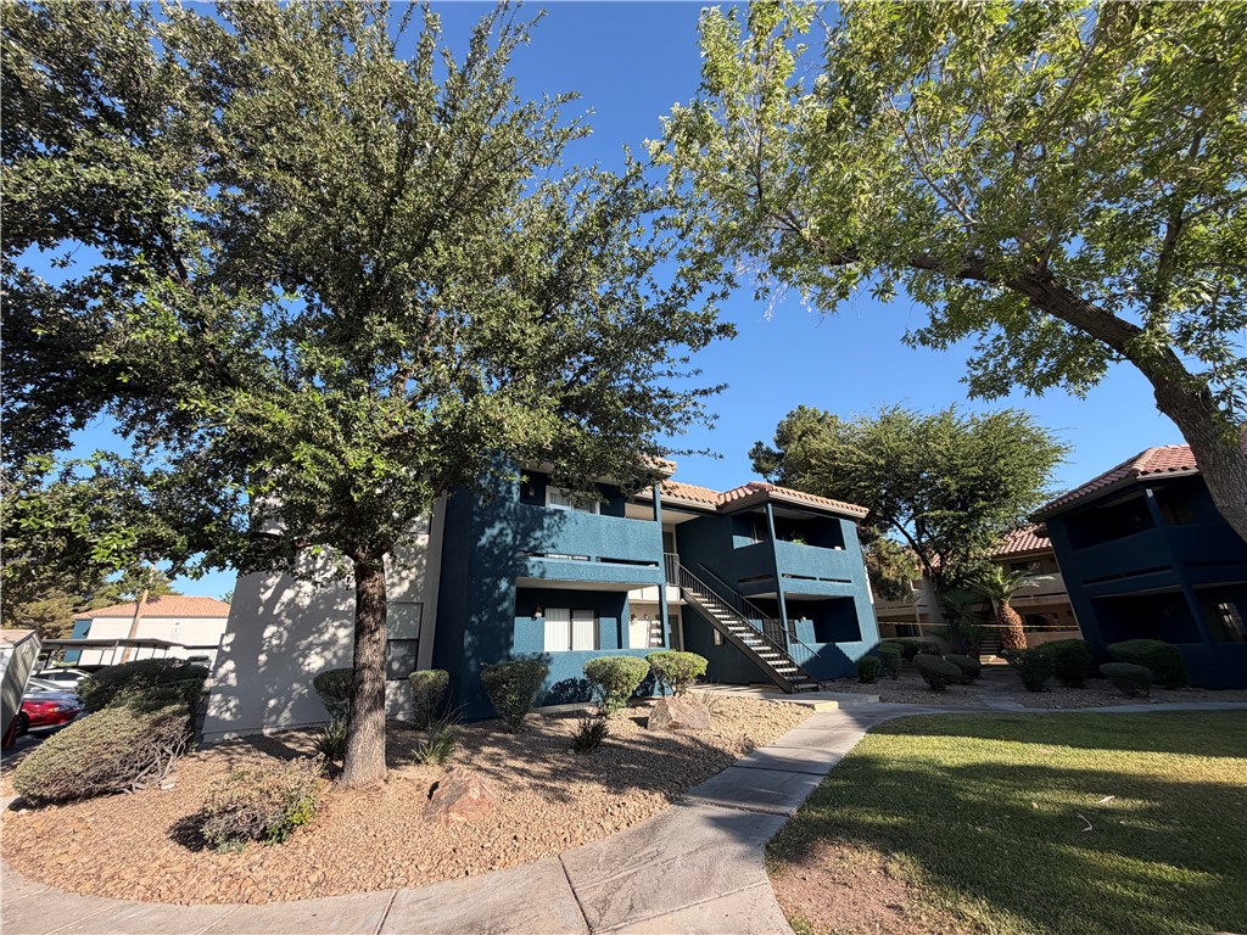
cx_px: 624
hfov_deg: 102.1
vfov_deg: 85.7
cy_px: 468
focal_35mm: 14
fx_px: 504
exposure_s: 1/569
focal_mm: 2.22
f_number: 2.2
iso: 40
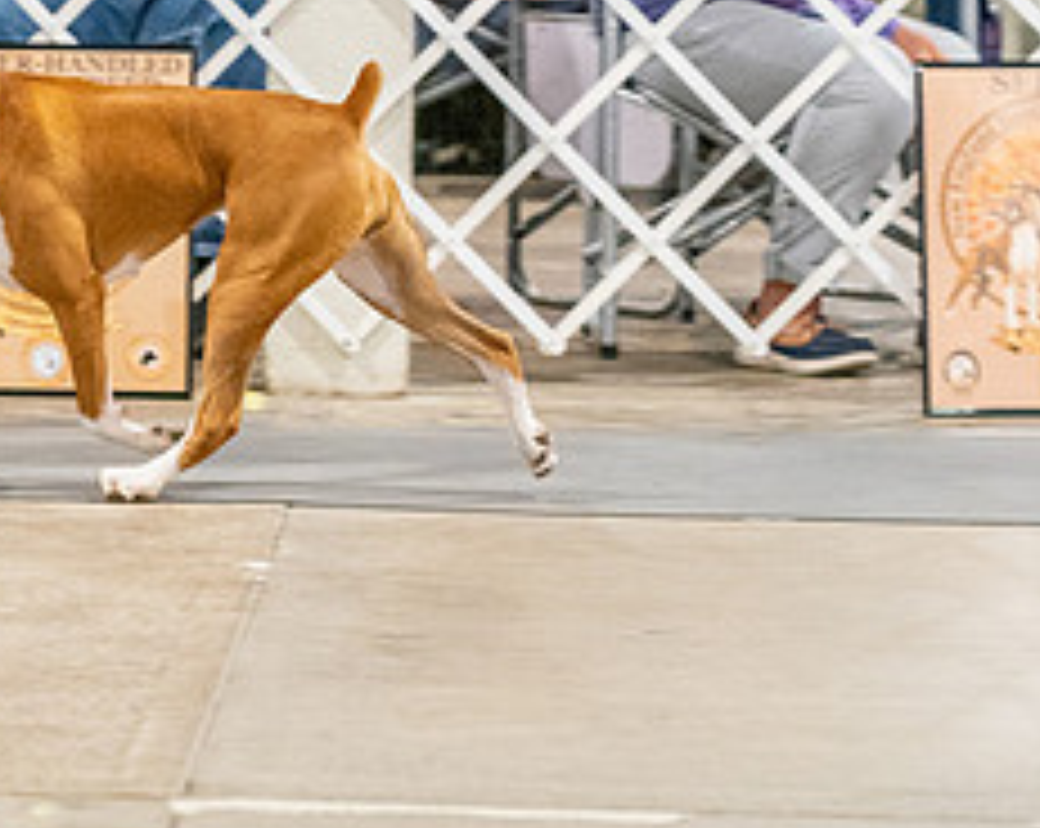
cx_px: 47
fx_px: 8450
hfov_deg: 7.0
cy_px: -68
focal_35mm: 275
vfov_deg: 5.6
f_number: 3.2
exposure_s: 1/250
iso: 6400
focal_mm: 100
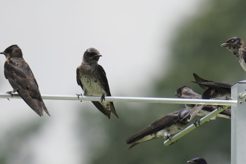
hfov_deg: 1.3
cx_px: 249
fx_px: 10476
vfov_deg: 0.9
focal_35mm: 1533
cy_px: 135
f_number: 6.7
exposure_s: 1/1600
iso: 400
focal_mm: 500
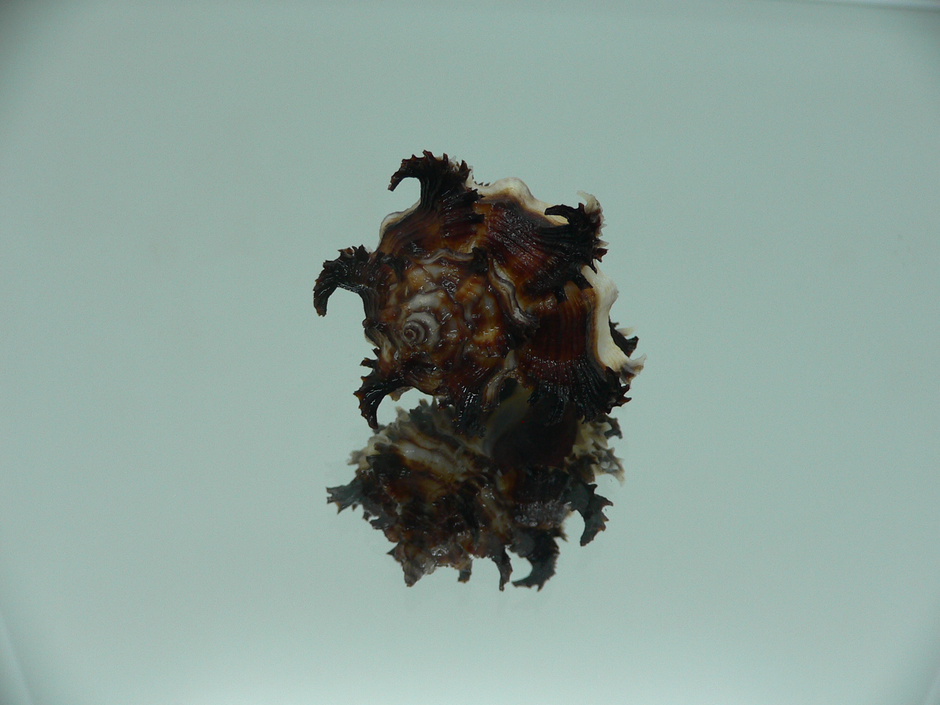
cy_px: 352
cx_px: 470
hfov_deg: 52.6
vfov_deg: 40.7
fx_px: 950
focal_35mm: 35
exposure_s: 1/60
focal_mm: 4.6
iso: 80
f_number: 2.8
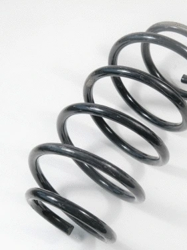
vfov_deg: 27.4
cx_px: 136
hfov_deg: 20.6
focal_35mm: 71
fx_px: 512
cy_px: 127
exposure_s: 1/50
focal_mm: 30
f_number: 4.5
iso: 200
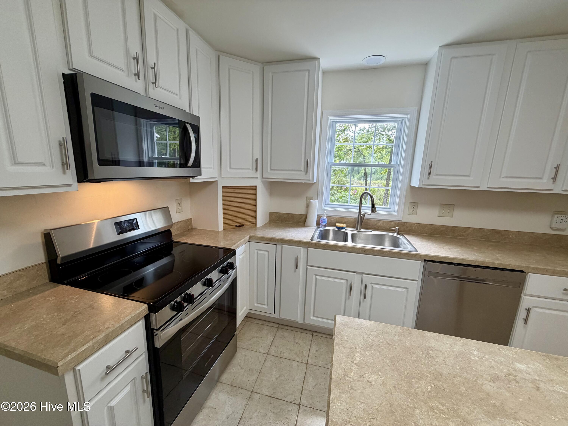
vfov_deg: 85.7
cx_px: 284
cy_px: 213
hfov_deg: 102.1
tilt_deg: -10.8
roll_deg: -1.1
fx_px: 230
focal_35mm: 14
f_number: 2.2
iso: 200
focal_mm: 2.22
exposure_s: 1/120
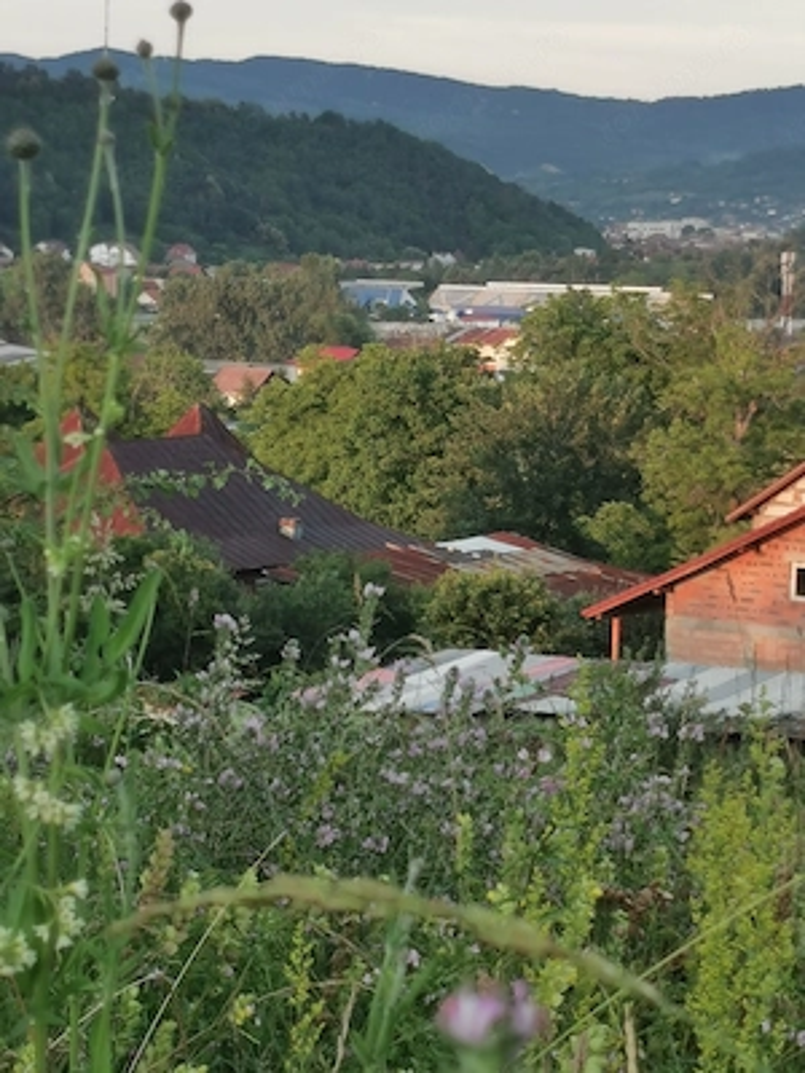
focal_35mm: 98
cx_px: 402
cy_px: 536
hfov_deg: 15.1
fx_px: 3039
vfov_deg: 20.0
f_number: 1.6
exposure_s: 1/459
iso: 50
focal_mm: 5.56
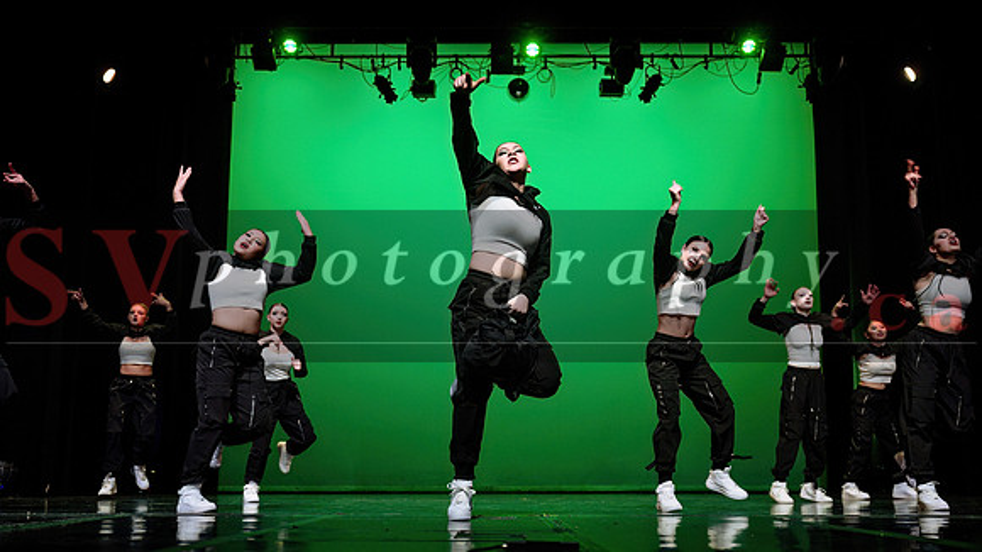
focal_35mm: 38
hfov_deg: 52.9
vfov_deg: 31.2
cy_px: 321
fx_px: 986
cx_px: 491
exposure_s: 1/270
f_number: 2.8
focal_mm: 36
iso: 1600
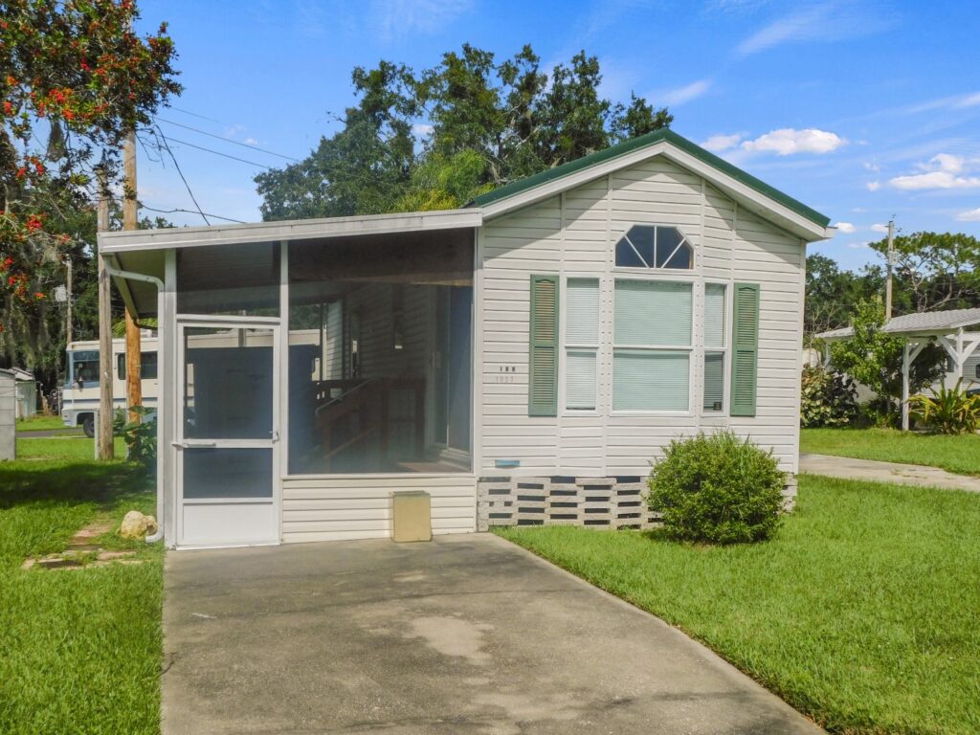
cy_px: 368
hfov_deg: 51.4
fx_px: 1019
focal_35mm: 36
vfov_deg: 39.7
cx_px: 490
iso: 125
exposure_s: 1/500
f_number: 7
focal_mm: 6.3
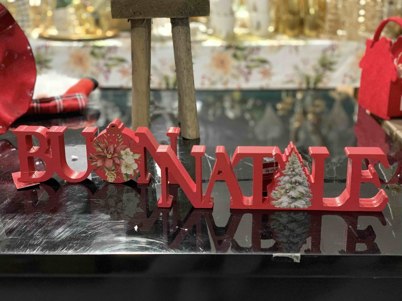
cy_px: 150
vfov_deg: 28.0
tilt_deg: -18.5
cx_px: 201
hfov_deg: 36.8
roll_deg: -0.1
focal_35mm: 52
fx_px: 604
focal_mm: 6
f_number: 2.4
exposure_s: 1/50
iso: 400
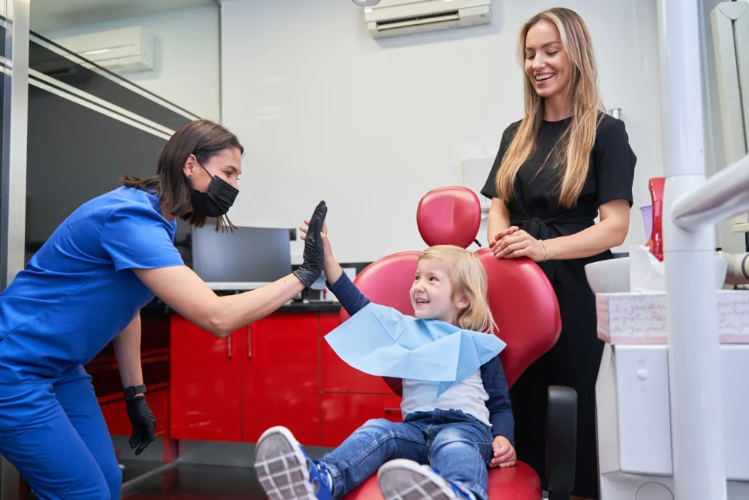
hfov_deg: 65.5
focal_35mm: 28
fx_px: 583
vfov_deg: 46.4
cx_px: 374
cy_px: 250
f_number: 2.8
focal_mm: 28
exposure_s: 1/160
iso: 400
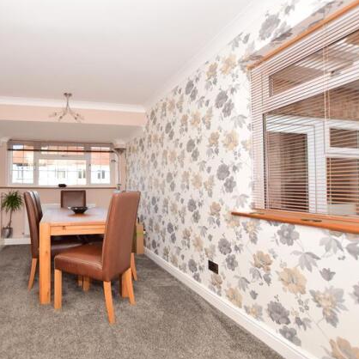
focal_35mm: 20
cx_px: 102
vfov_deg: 74.8
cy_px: 180
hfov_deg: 71.1
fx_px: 235
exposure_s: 1/125
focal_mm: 10
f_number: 5.6
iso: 200
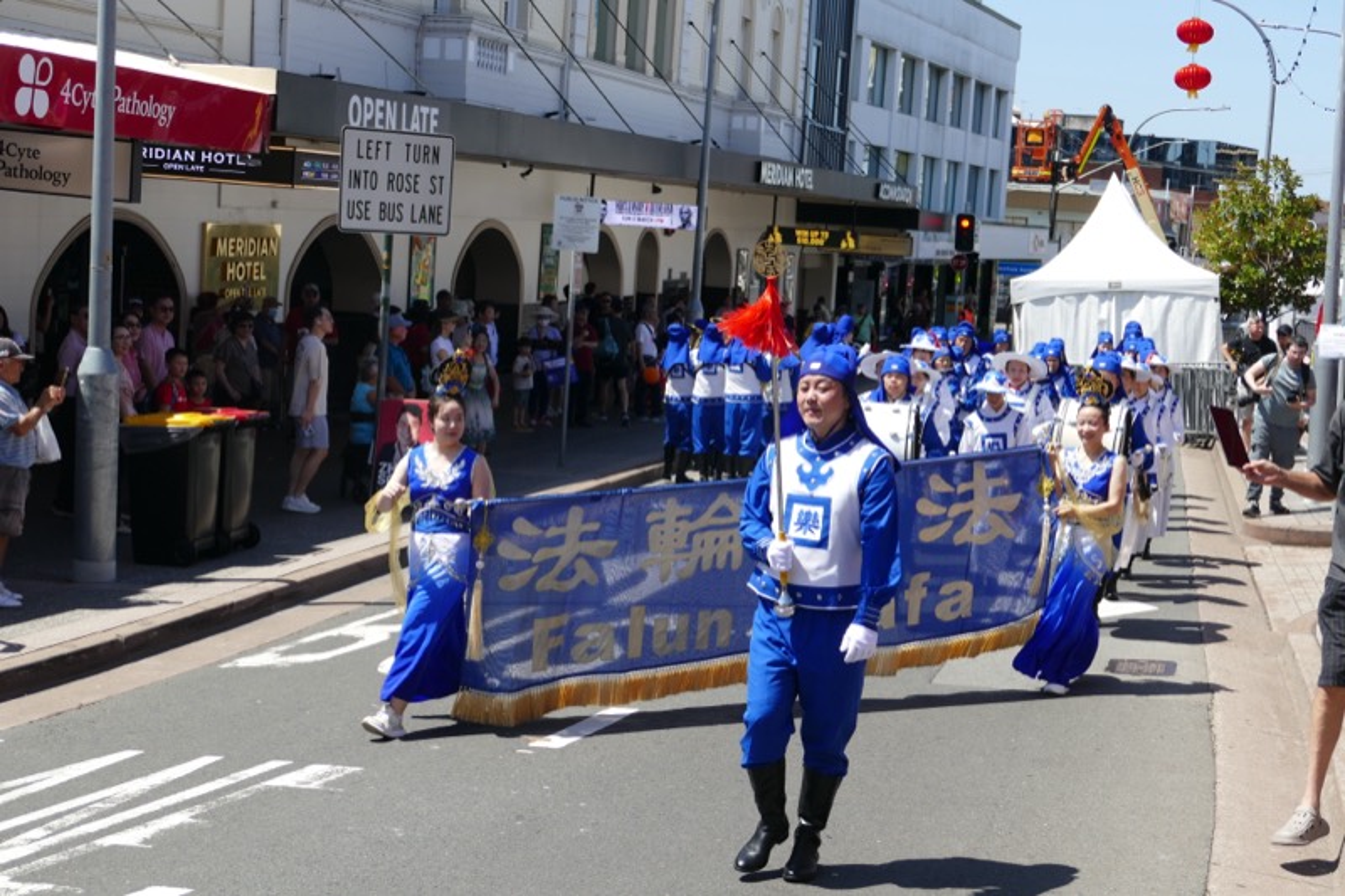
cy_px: 448
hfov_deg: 33.9
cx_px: 672
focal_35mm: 59
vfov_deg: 23.0
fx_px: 2204
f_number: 3.5
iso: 125
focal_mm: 21.41
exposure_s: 1/1000
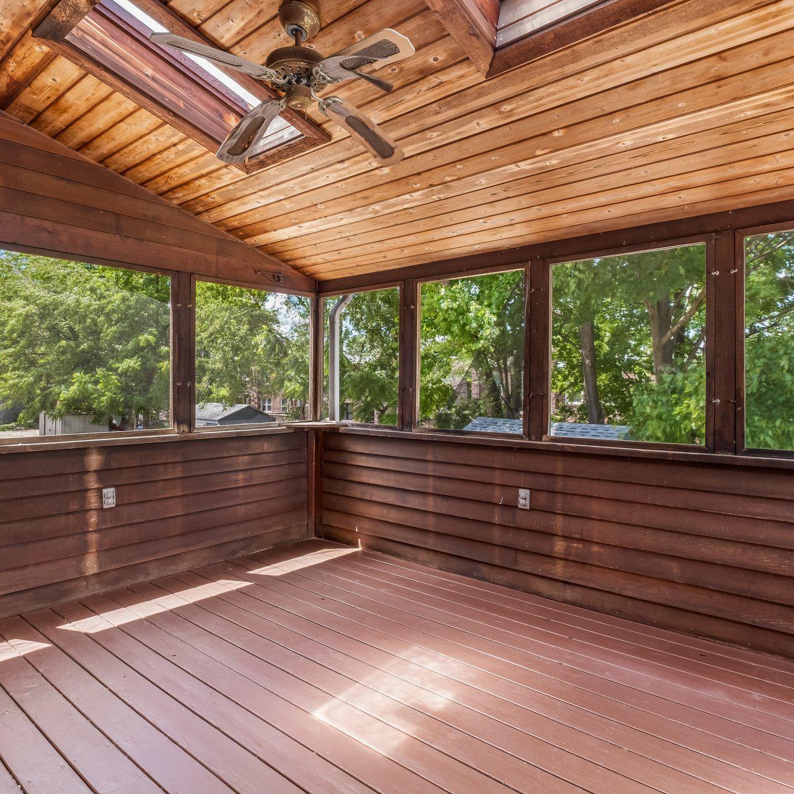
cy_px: 383
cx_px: 406
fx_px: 545
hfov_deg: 72.1
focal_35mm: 21
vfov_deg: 72.1
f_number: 8
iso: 250
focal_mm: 10
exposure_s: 1/25
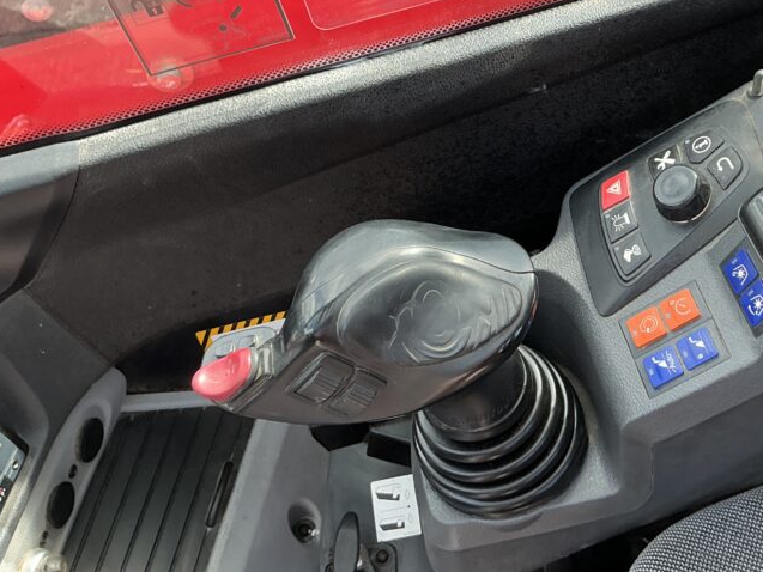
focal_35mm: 45
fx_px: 992
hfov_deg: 41.2
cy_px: 213
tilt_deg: -48.7
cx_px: 540
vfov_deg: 32.0
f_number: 1.8
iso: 40
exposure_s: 1/122
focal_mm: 3
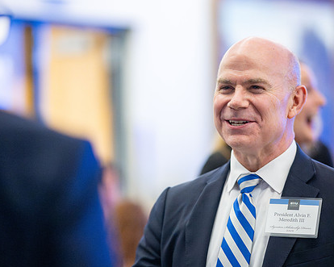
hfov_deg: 14.0
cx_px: 180
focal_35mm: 138
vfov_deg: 11.2
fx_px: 1364
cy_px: 123
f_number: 1.4
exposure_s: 1/500
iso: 6400
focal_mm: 105
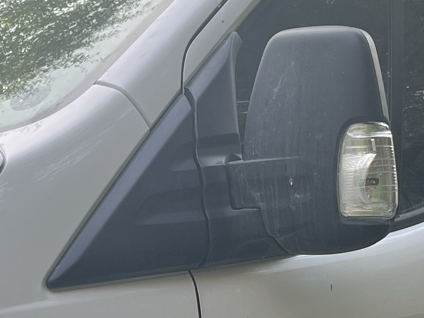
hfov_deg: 16.8
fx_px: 1433
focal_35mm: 117
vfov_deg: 12.4
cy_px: 362
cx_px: 198
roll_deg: +0.0
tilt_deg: -4.0
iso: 50
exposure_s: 1/122
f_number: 1.6
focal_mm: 5.1
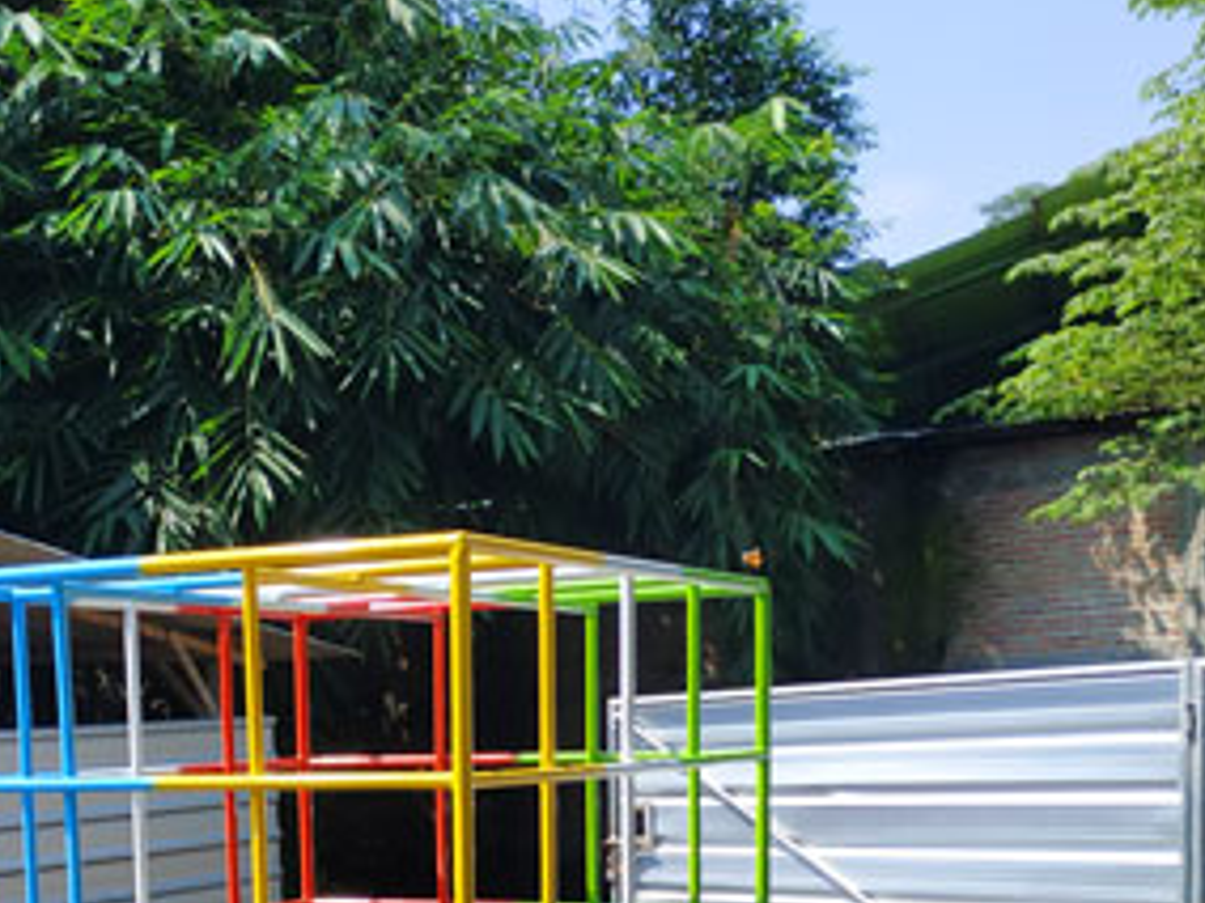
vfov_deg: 25.5
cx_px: 369
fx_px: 1880
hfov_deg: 35.1
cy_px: 941
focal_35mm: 54
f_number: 1.9
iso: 200
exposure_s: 1/1928
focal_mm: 3.94
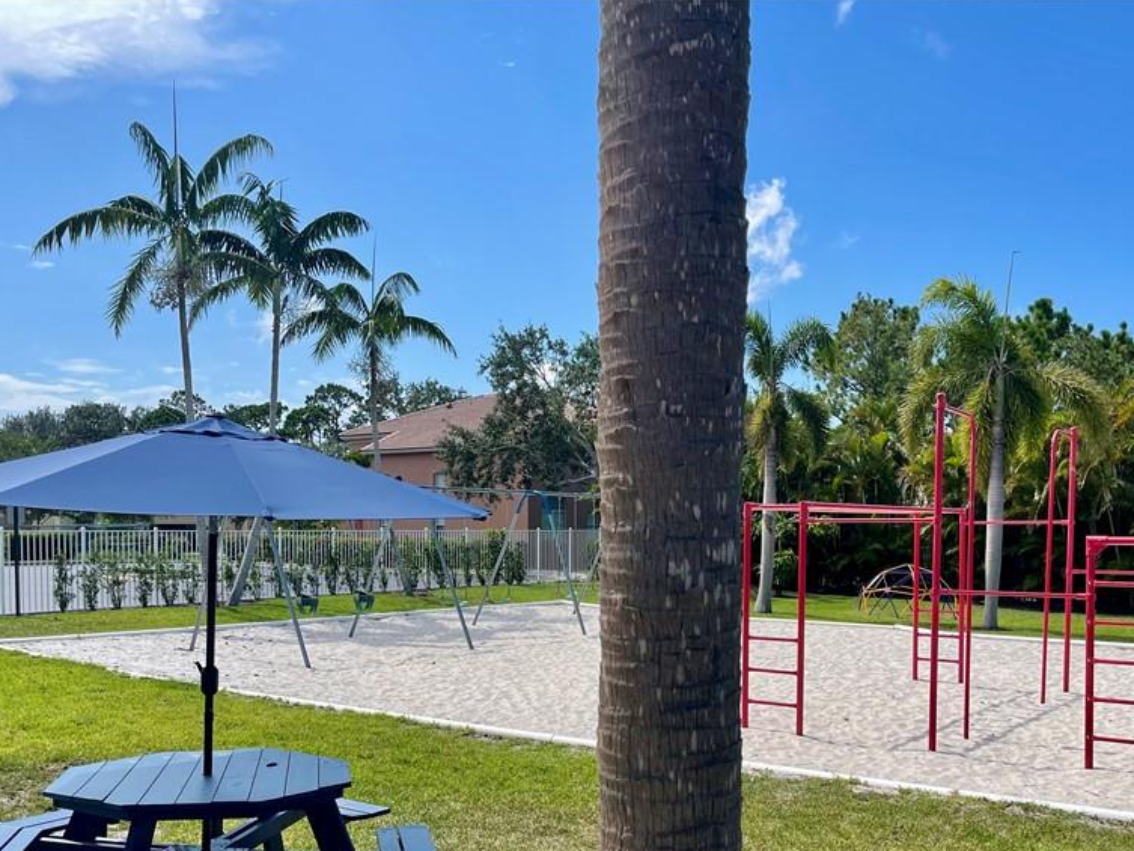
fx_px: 1114
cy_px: 574
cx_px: 556
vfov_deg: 41.2
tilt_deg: -3.5
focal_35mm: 34
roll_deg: -0.8
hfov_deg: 53.9
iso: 32
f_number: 1.6
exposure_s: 1/3559
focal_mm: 5.1
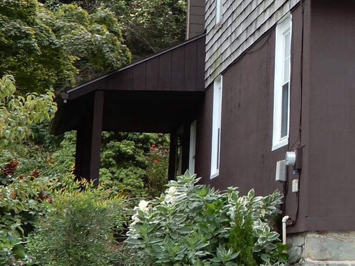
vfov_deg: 12.8
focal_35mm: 115
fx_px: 1180
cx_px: 511
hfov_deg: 15.9
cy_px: 38
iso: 80
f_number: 4
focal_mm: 6.8
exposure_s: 1/160
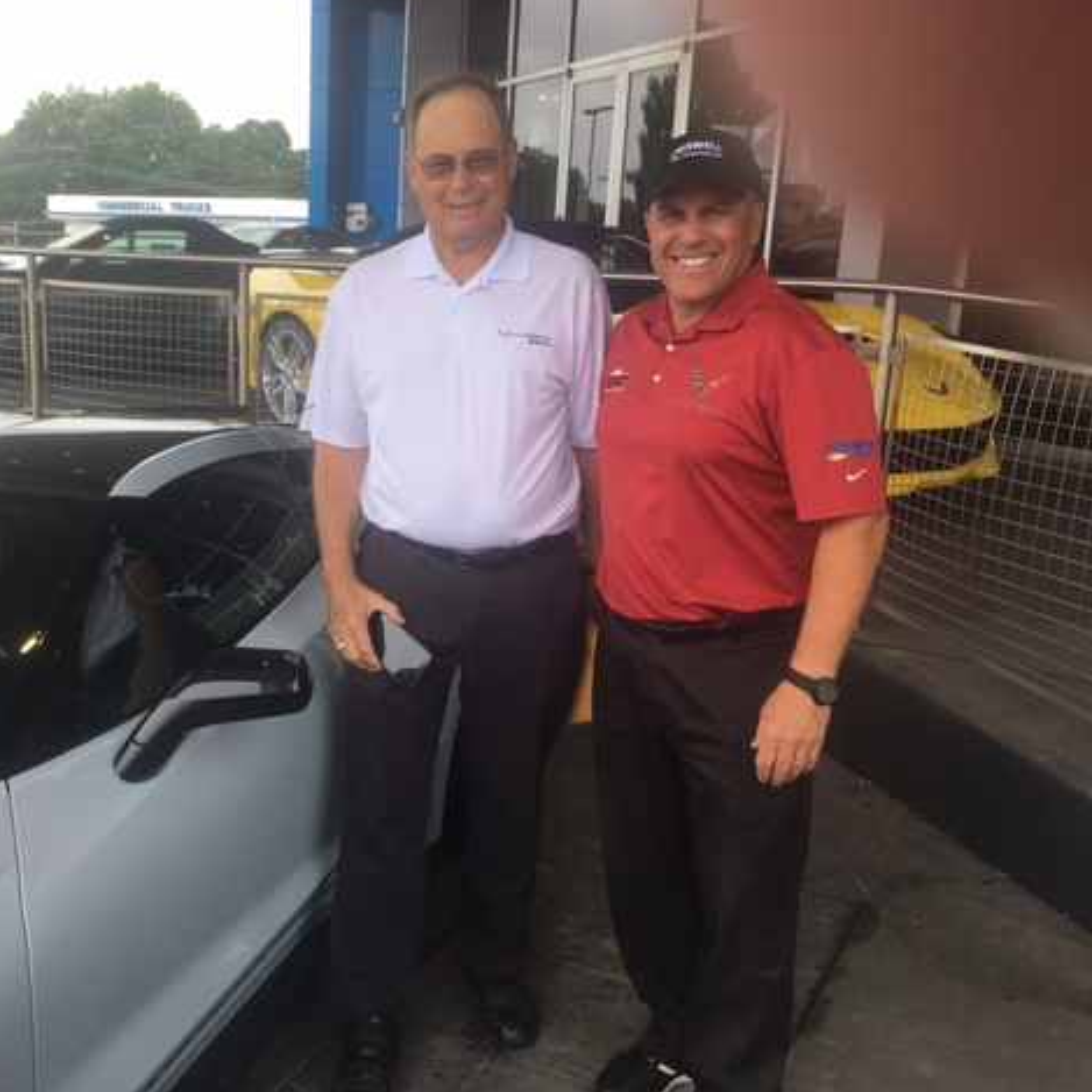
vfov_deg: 47.2
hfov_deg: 46.4
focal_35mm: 35
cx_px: 349
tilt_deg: -13.7
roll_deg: -1.9
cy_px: 538
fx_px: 1249
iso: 25
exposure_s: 1/298
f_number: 2.2
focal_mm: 4.15
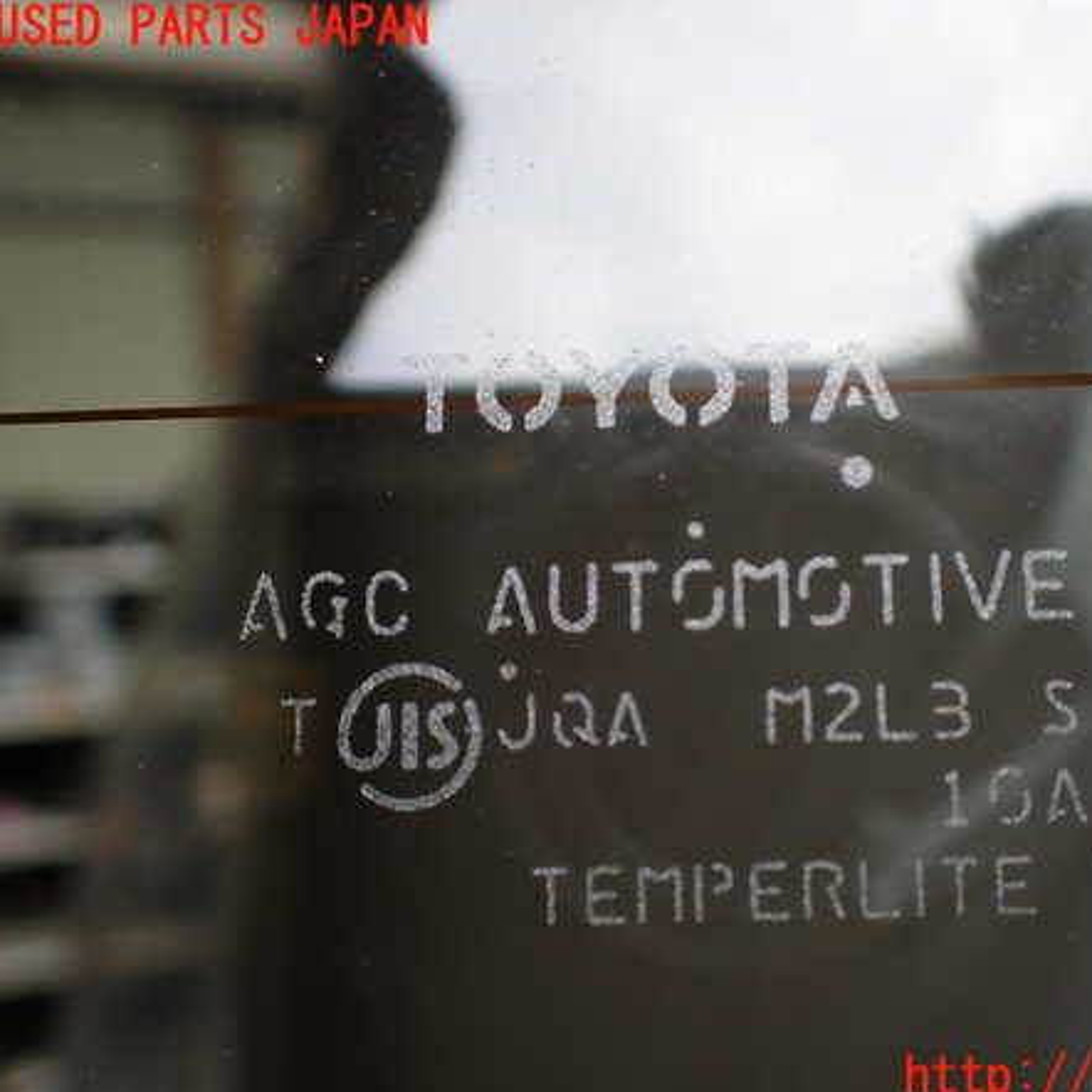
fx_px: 1285
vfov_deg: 46.0
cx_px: 721
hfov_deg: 45.4
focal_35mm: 36
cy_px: 553
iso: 125
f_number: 2.3
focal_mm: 5.4
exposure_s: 1/125
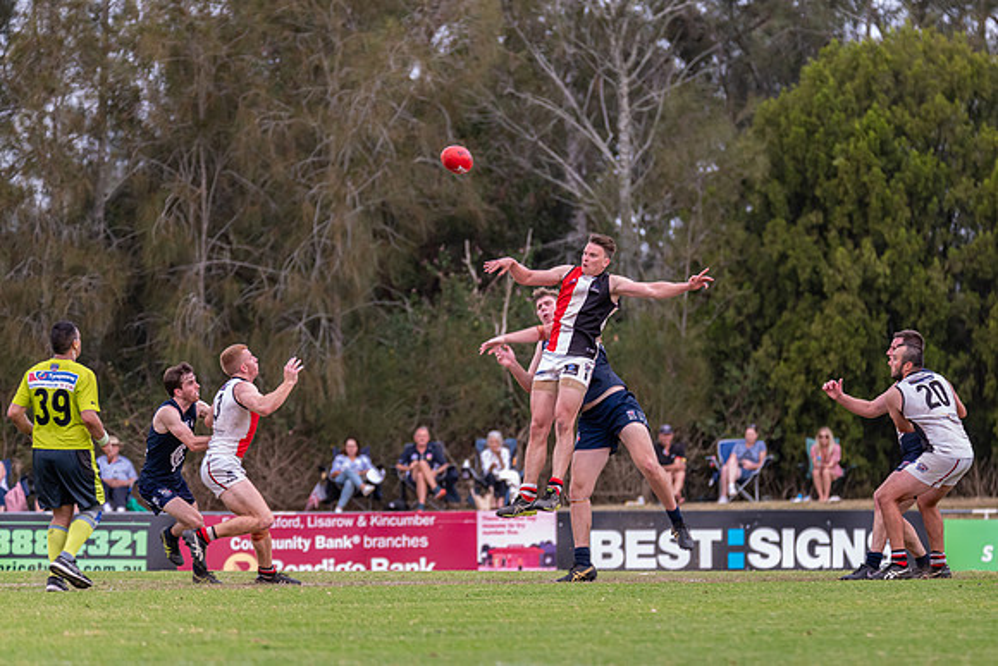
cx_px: 596
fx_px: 10606
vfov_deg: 3.6
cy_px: 268
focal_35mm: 383
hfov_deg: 5.4
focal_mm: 320
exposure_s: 1/320
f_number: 6.3
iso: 1250
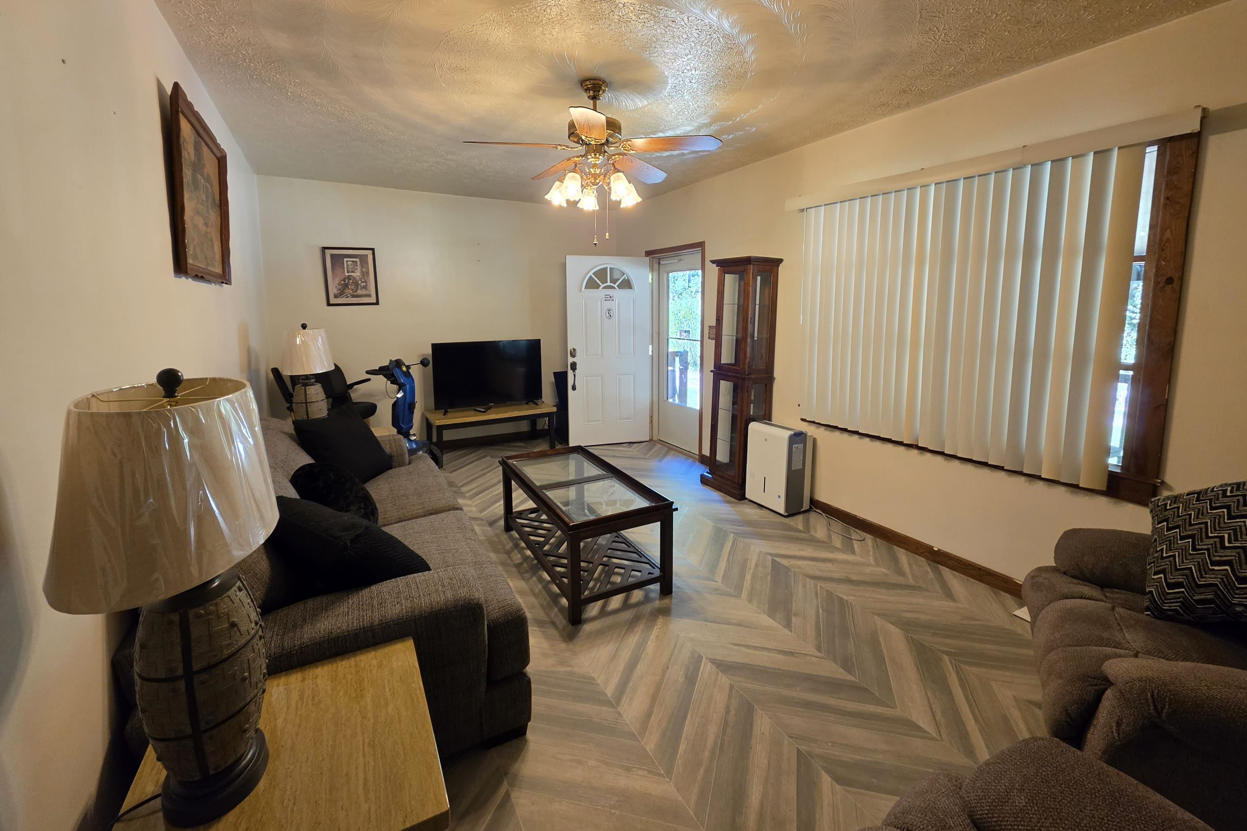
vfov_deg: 80.8
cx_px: 618
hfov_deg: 104.3
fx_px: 485
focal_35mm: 14
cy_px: 361
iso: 160
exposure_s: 1/60
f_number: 1.9
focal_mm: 2.2
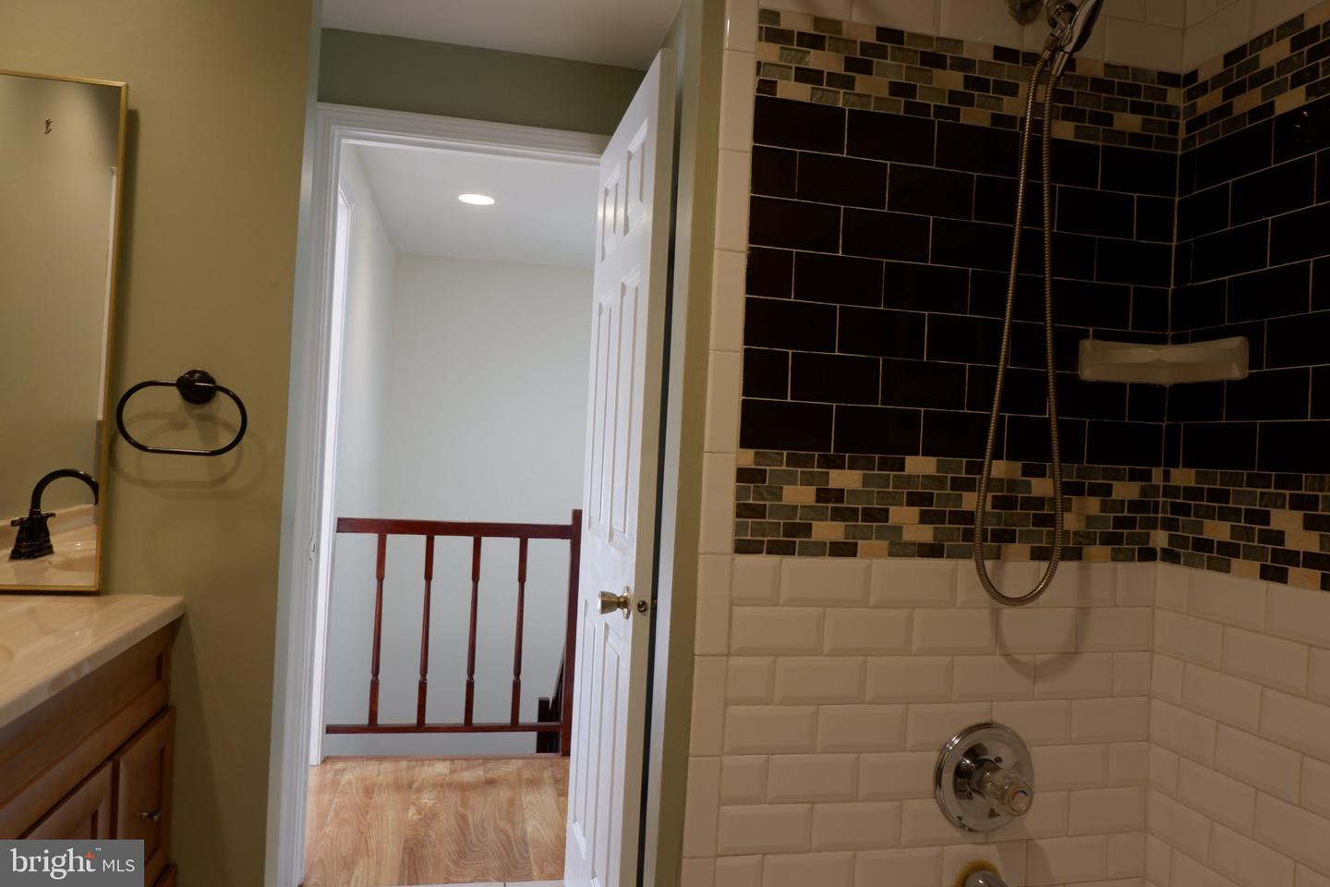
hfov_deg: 73.7
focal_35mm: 24
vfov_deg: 53.1
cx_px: 665
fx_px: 887
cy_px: 444
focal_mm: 16
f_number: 3.5
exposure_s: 1/20
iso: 200
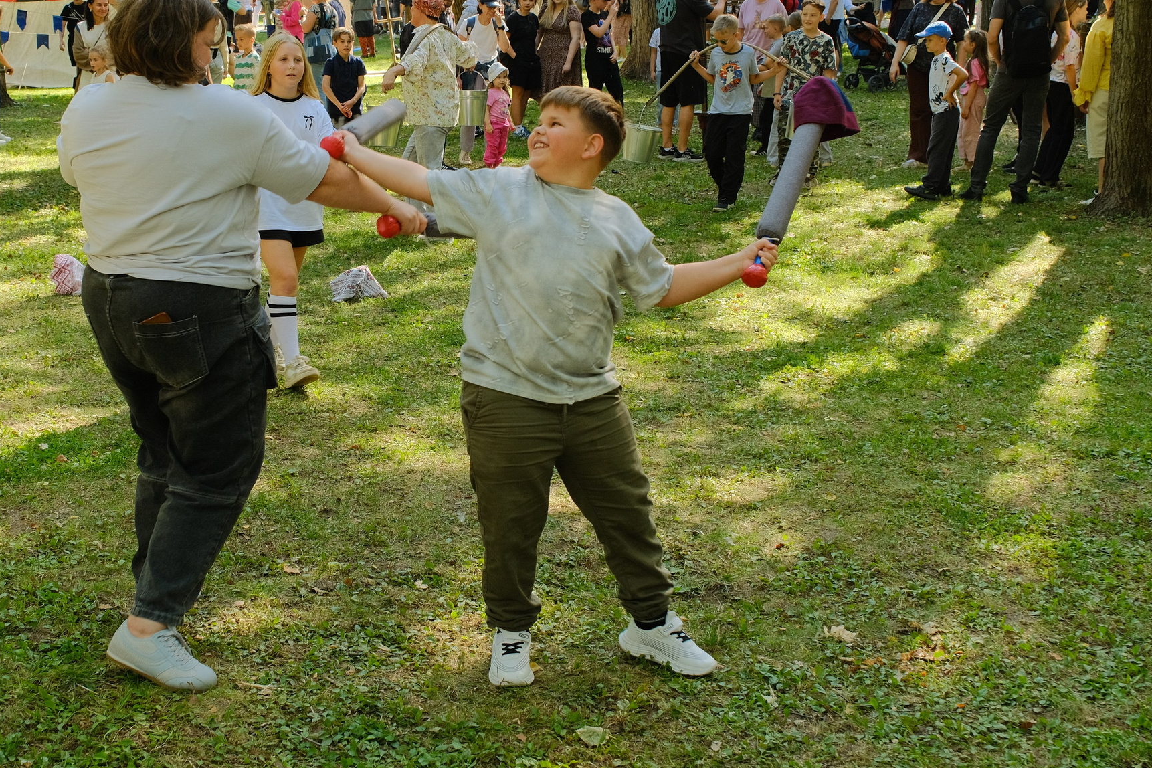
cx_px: 433
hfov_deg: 36.0
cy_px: 309
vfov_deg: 24.6
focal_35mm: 55
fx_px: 1760
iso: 640
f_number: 4.5
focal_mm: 24.5
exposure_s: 1/200
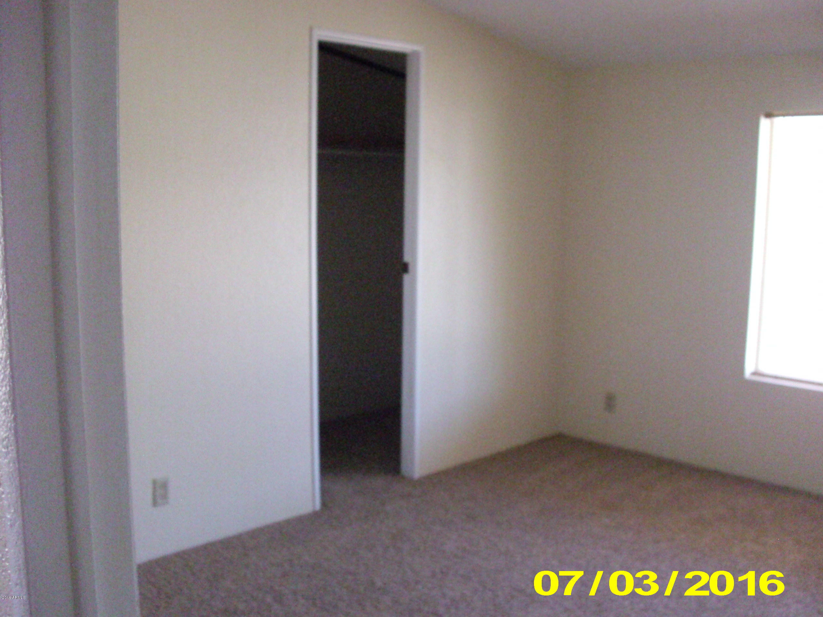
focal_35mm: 38
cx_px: 412
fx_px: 903
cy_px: 308
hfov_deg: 49.0
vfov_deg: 37.7
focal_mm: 6.3
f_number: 3.1
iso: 800
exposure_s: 1/60
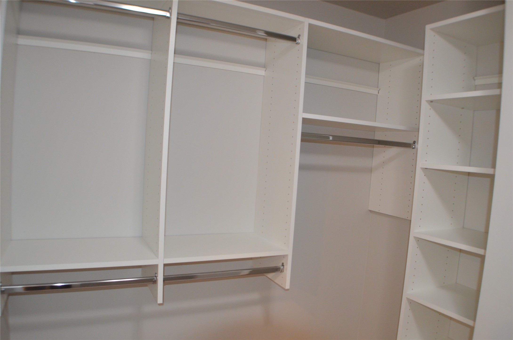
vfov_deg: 36.7
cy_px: 170
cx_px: 256
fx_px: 512
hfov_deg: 53.2
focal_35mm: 36
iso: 1100
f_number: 4
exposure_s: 1/60
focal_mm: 24
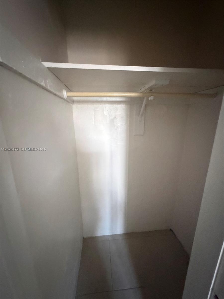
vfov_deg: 102.1
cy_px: 150
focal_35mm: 14
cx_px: 112
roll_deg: +0.7
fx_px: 121
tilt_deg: -13.8
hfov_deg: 85.7
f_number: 2.2
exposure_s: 1/47
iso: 1250
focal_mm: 2.22
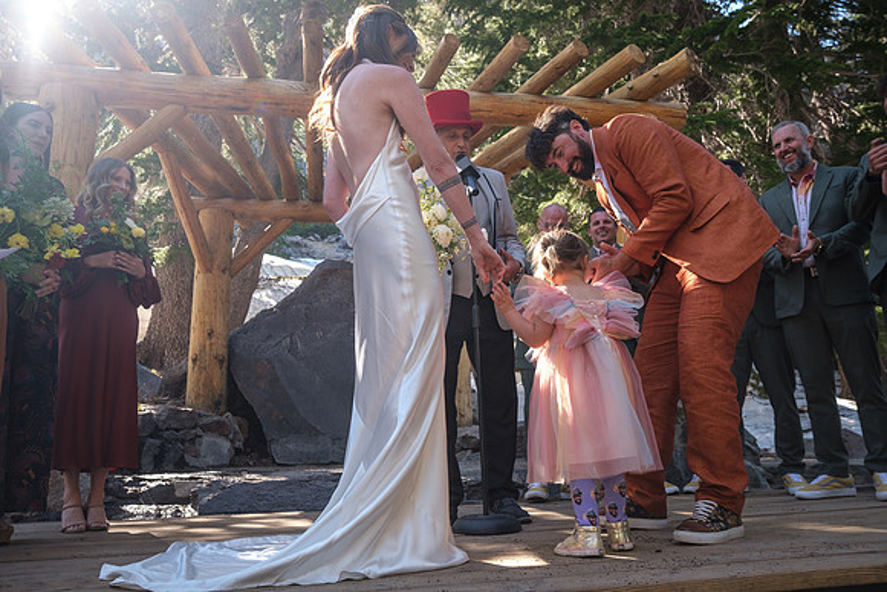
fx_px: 665
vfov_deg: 48.0
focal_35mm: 27
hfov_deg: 67.4
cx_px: 444
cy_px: 296
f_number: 3.6
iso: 250
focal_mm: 18
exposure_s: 1/200
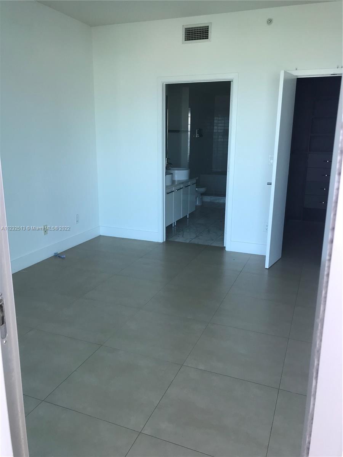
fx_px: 370
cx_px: 172
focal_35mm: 28
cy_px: 228
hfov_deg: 49.7
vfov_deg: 63.4
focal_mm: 3.99
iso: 32
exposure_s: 1/120
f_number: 1.8
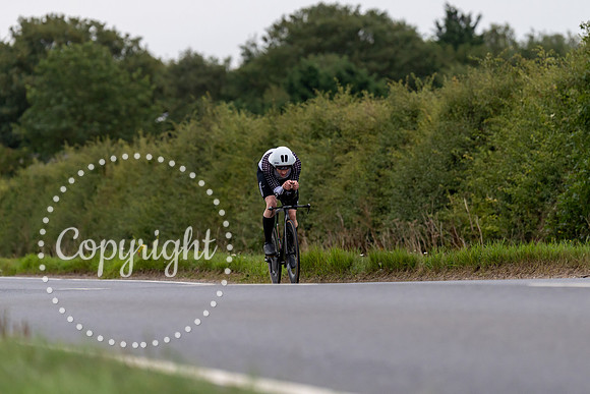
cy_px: 166
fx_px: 4041
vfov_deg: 5.6
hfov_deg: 8.3
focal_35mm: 247
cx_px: 295
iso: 1000
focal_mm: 167
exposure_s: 1/1000
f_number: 3.2
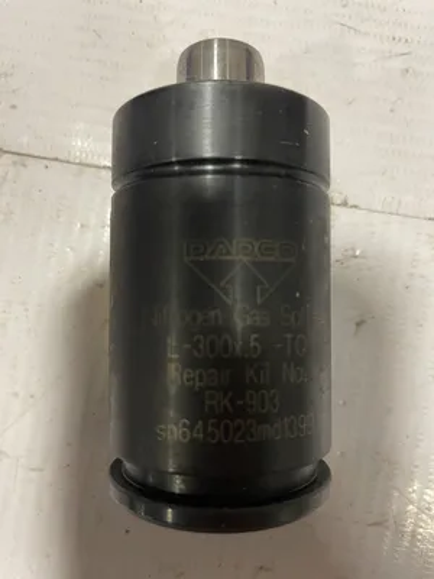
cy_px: 290
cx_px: 217
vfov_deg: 67.3
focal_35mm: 26
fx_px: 435
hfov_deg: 53.1
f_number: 1.6
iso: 320
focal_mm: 4.2
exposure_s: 1/60
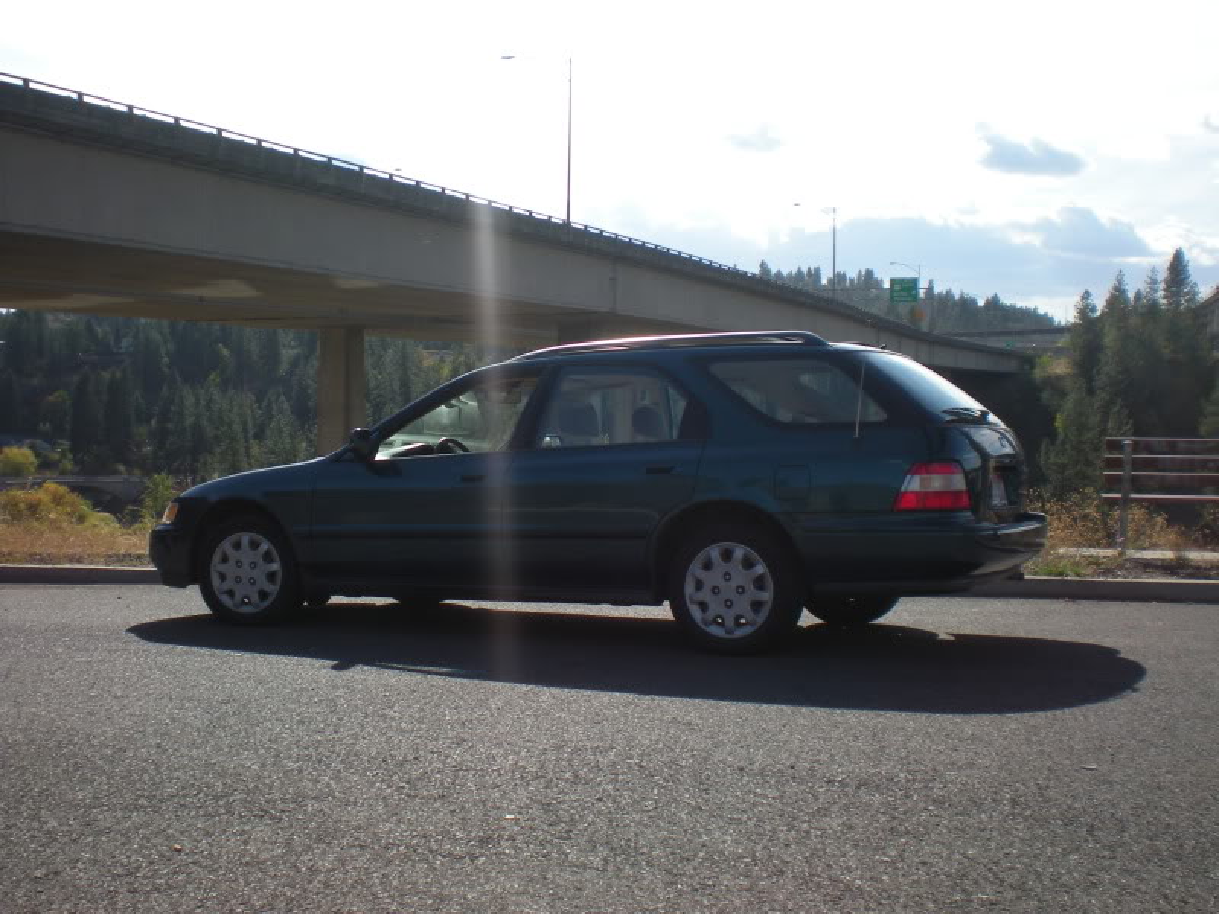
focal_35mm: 44
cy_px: 457
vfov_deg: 32.9
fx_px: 1549
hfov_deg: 42.9
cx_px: 610
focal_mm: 7.4
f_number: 4.9
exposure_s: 1/392
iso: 64
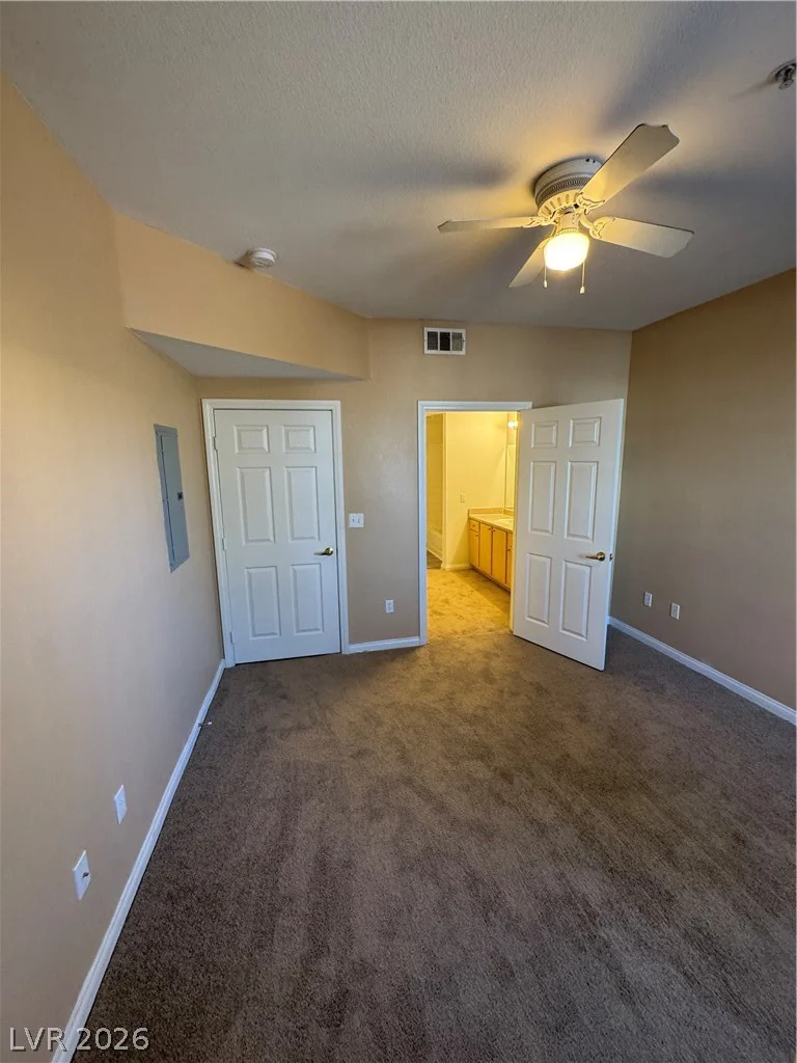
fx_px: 430
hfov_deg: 85.7
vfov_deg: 102.1
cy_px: 532
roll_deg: +1.0
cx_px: 398
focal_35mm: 14
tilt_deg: -9.8
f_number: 2.2
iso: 250
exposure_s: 1/120
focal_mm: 2.22
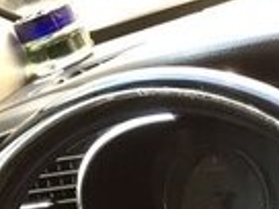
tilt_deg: -32.9
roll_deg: +15.9
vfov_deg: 9.6
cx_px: 377
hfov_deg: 13.4
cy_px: 460
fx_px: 1136
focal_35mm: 141
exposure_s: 1/33
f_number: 2.2
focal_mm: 4.15
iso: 80
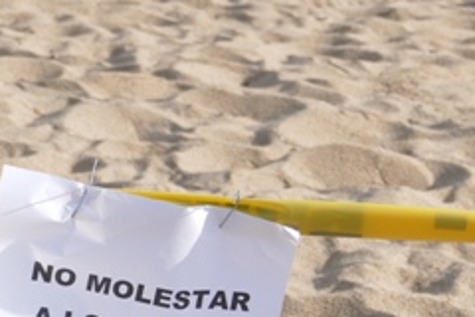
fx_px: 2705
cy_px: 100
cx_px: 348
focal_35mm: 205
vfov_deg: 6.7
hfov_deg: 10.0
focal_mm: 28.21
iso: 125
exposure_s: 1/2000
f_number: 3.7
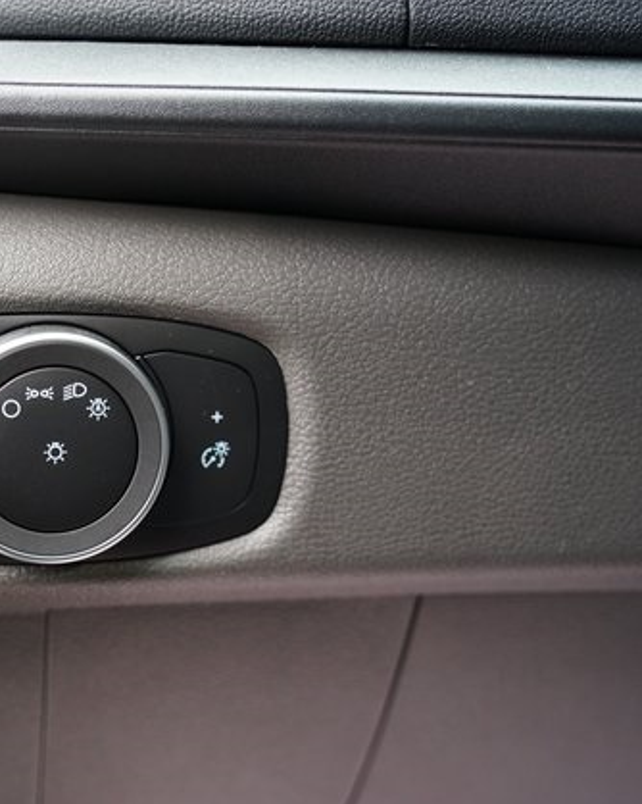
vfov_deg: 40.4
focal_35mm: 46
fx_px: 1093
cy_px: 403
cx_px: 62
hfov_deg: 31.2
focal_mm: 32
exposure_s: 1/60
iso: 1000
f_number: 4
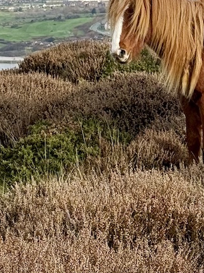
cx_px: 125
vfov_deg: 13.1
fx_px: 1163
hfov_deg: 10.0
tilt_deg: +0.9
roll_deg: +0.3
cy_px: -7
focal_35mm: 148
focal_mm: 6.76
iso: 64
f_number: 1.78
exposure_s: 1/2667
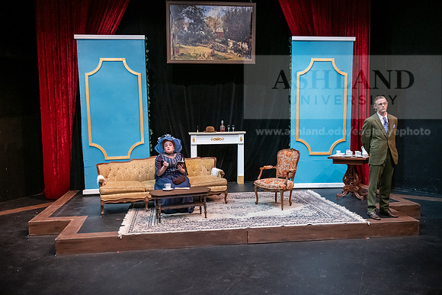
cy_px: 148
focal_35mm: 34
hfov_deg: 55.8
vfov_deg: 38.9
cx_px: 221
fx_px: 418
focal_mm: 34
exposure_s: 1/200
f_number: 3.2
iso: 3200
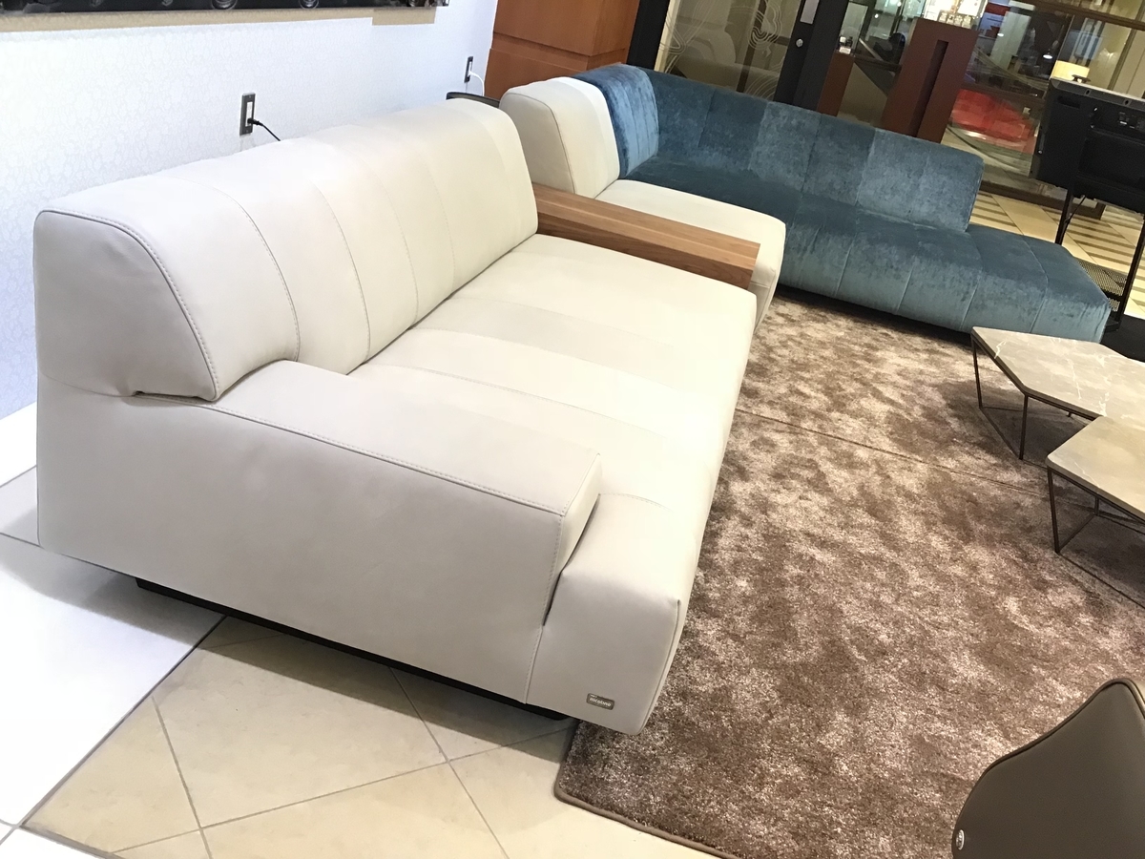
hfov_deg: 58.4
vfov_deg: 45.4
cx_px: 572
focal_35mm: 31
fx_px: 1025
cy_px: 430
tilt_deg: -23.8
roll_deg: -13.5
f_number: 2.4
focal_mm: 3.3
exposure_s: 1/30
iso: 100
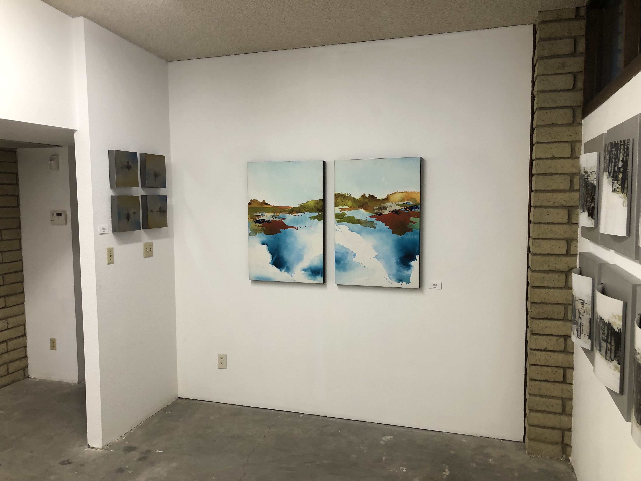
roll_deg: -0.4
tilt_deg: -5.2
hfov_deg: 63.4
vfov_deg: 49.7
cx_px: 320
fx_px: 518
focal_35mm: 28
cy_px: 240
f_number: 1.8
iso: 32
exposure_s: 1/30
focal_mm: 3.99
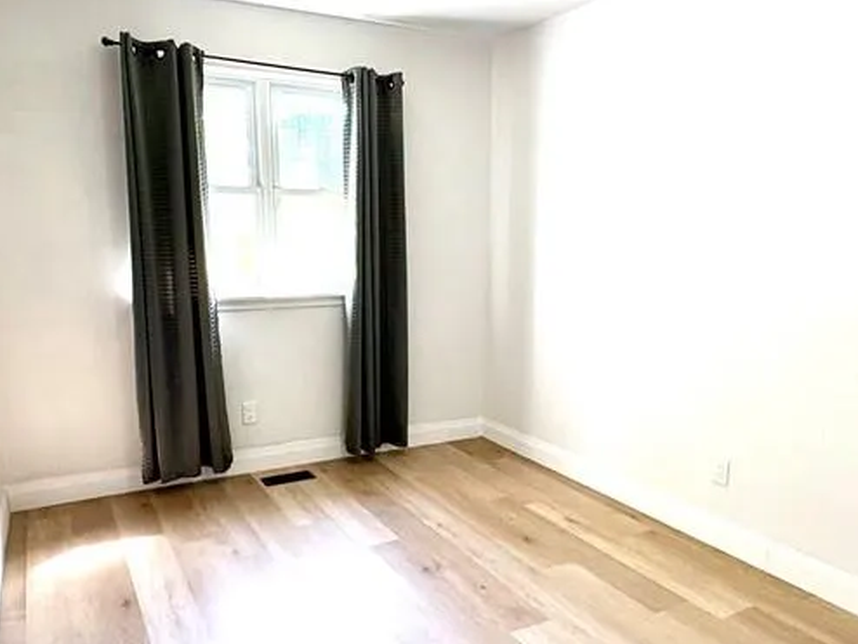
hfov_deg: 61.6
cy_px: 387
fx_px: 719
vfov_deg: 48.0
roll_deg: -0.8
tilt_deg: -13.7
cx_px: 445
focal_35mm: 29
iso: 250
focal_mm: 2.22
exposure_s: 1/76
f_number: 2.2
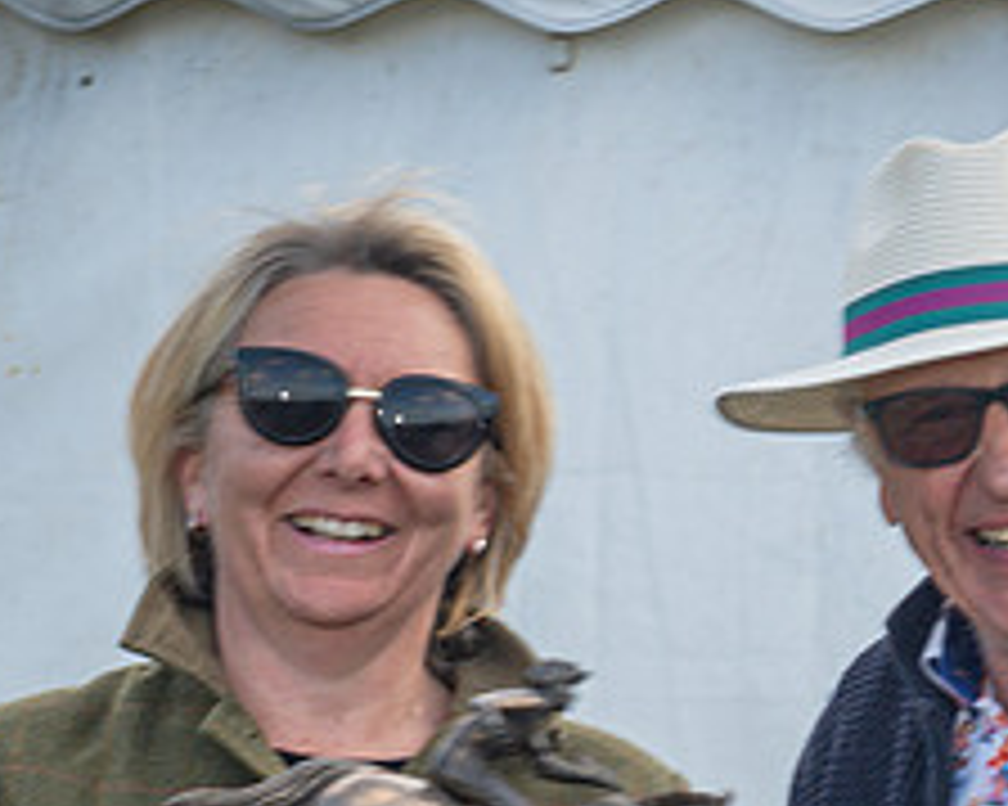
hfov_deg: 9.4
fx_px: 6083
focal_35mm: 204
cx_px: 949
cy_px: 959
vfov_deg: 7.5
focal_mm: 48
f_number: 9
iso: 200
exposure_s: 1/60
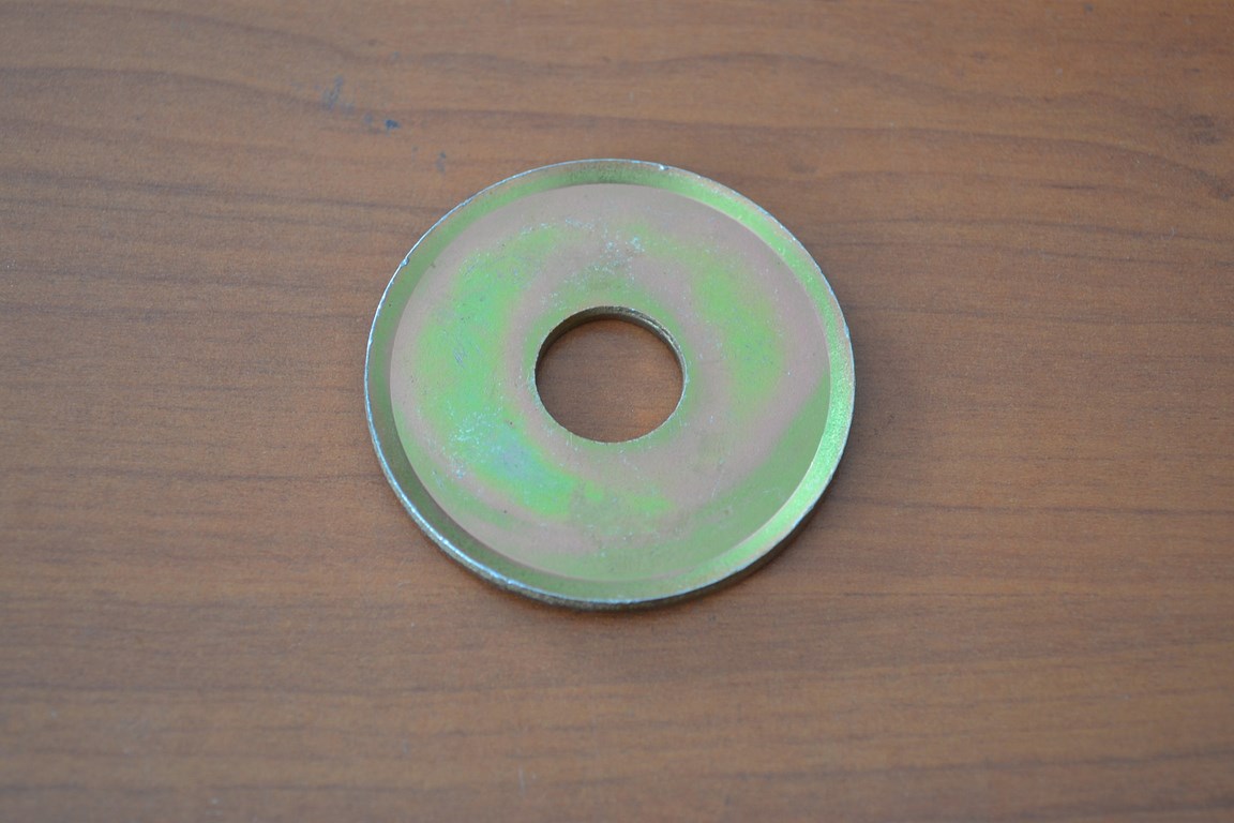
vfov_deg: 23.8
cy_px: 412
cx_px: 617
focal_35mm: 57
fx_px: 1954
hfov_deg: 35.1
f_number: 5
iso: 400
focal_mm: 38
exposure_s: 1/40
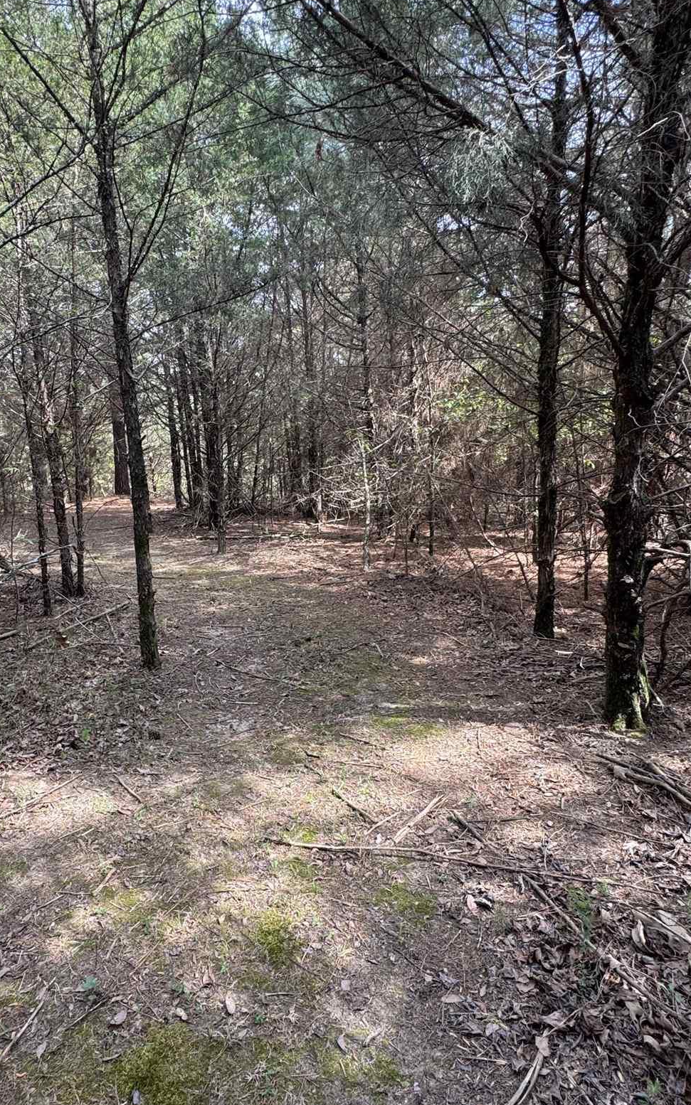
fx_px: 663
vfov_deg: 79.6
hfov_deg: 54.5
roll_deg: +3.6
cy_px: 570
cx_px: 266
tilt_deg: -9.7
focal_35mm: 22
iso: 64
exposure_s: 1/99
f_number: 2.2
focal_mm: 2.22
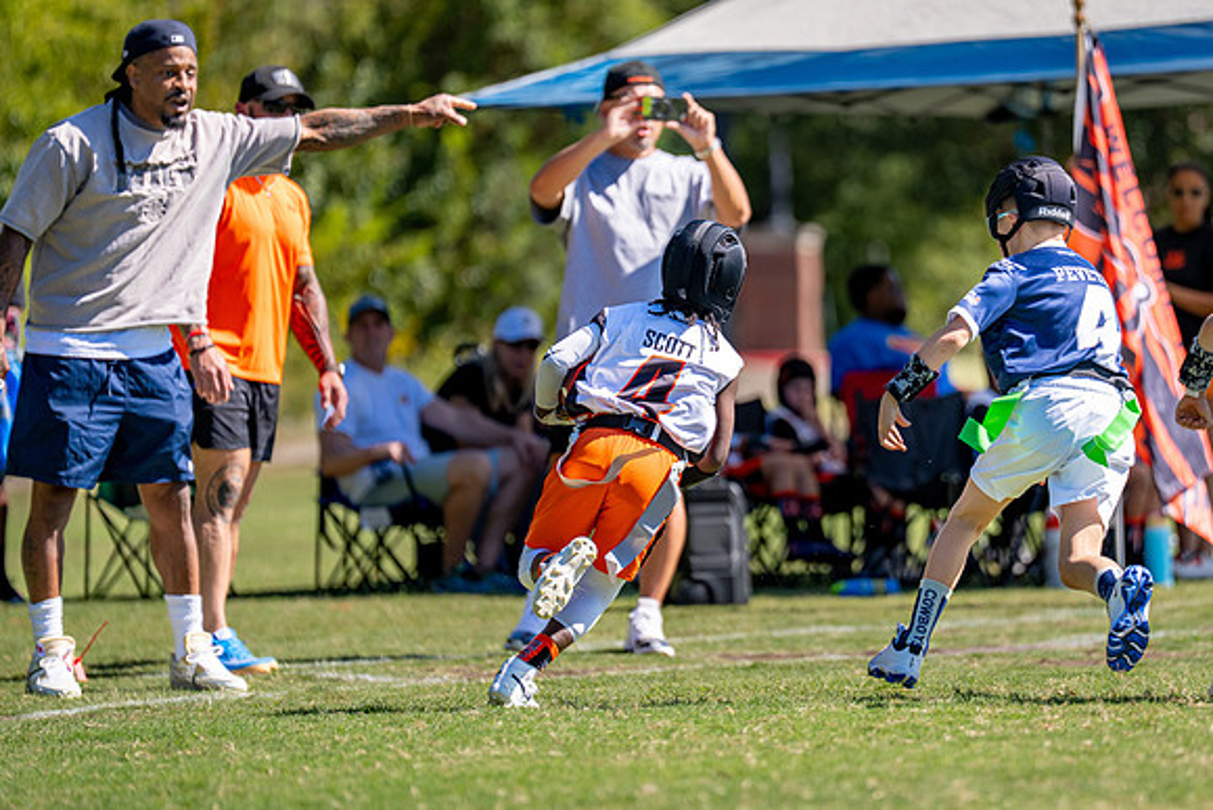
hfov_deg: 7.6
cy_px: 363
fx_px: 9072
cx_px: 787
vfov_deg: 5.1
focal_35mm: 269
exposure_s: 1/2000
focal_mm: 200
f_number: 2.8
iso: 160
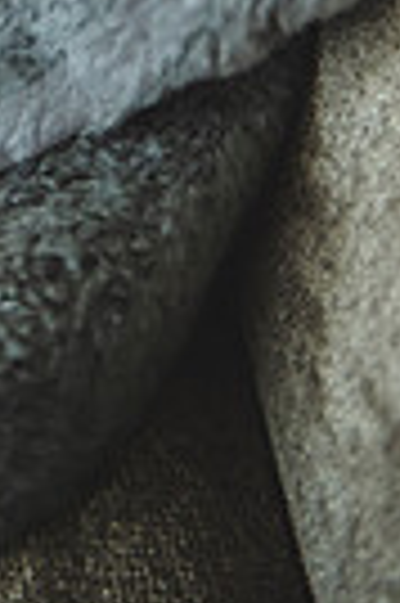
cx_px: -243
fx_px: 2139
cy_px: -302
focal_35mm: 128
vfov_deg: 14.9
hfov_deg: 10.3
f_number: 2.8
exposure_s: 1/80
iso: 1000
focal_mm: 38
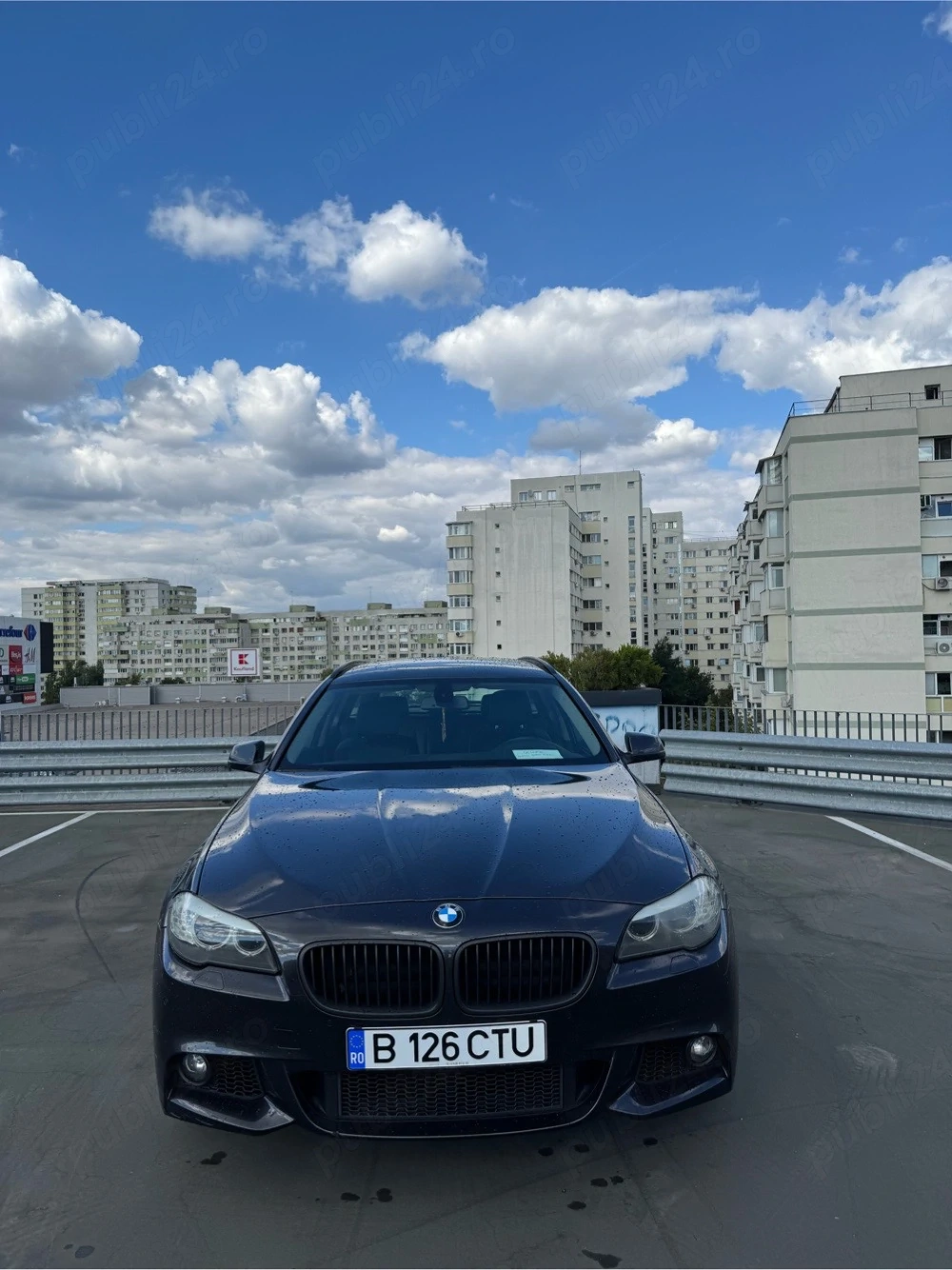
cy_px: 635
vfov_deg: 71.6
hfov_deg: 56.8
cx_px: 476
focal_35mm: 24
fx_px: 880
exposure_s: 1/4950
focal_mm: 6.76
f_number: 1.78
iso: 80
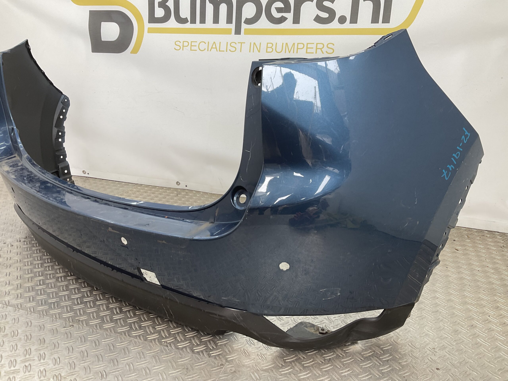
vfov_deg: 48.2
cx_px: 254
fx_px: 426
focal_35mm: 29
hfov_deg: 61.7
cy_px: 190
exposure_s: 1/100
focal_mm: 3
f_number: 1.8
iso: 20
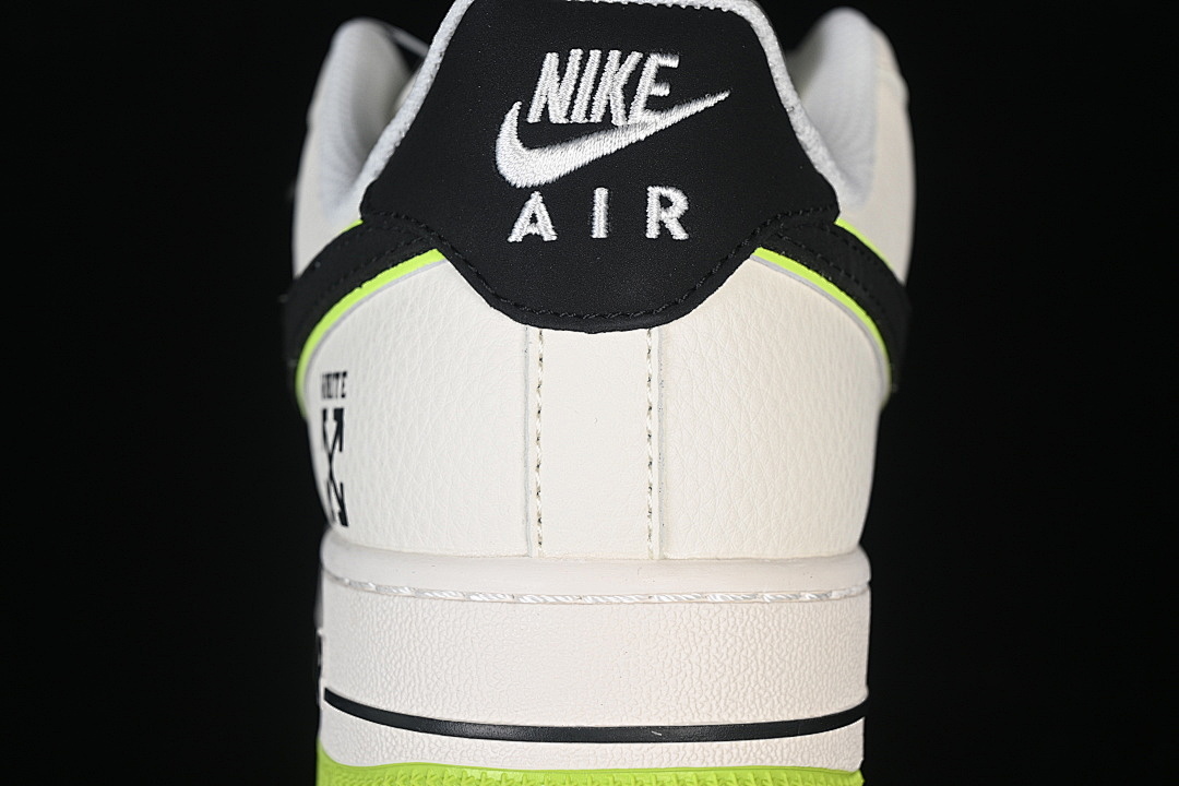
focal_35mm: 75
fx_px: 2456
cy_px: 393
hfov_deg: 27.0
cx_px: 590
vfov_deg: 18.2
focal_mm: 50
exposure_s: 1/80
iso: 160
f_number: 7.1
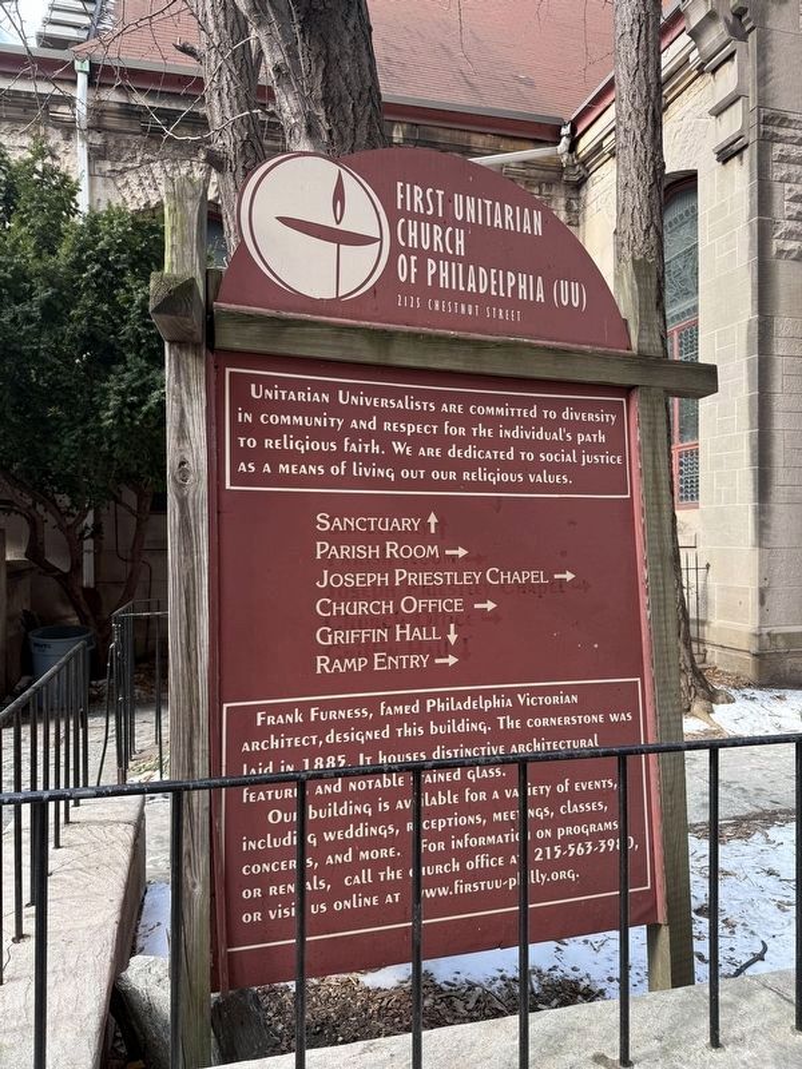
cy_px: 534
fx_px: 741
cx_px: 401
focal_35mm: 24
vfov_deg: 71.6
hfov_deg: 56.8
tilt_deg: +2.0
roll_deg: -0.3
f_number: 1.78
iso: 64
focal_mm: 6.76
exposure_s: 1/246
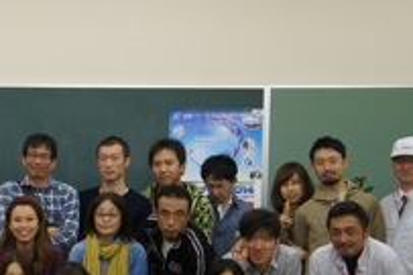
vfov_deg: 11.5
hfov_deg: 16.9
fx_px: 1353
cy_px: 273
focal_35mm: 118
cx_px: -28
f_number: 4.5
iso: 1000
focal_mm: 32
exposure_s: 1/160
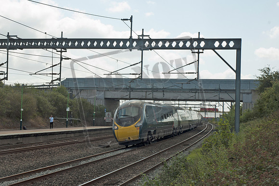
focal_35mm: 57
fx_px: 442
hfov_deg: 35.0
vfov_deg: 23.8
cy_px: 93
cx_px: 140
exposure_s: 1/320
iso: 200
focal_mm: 38
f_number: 9
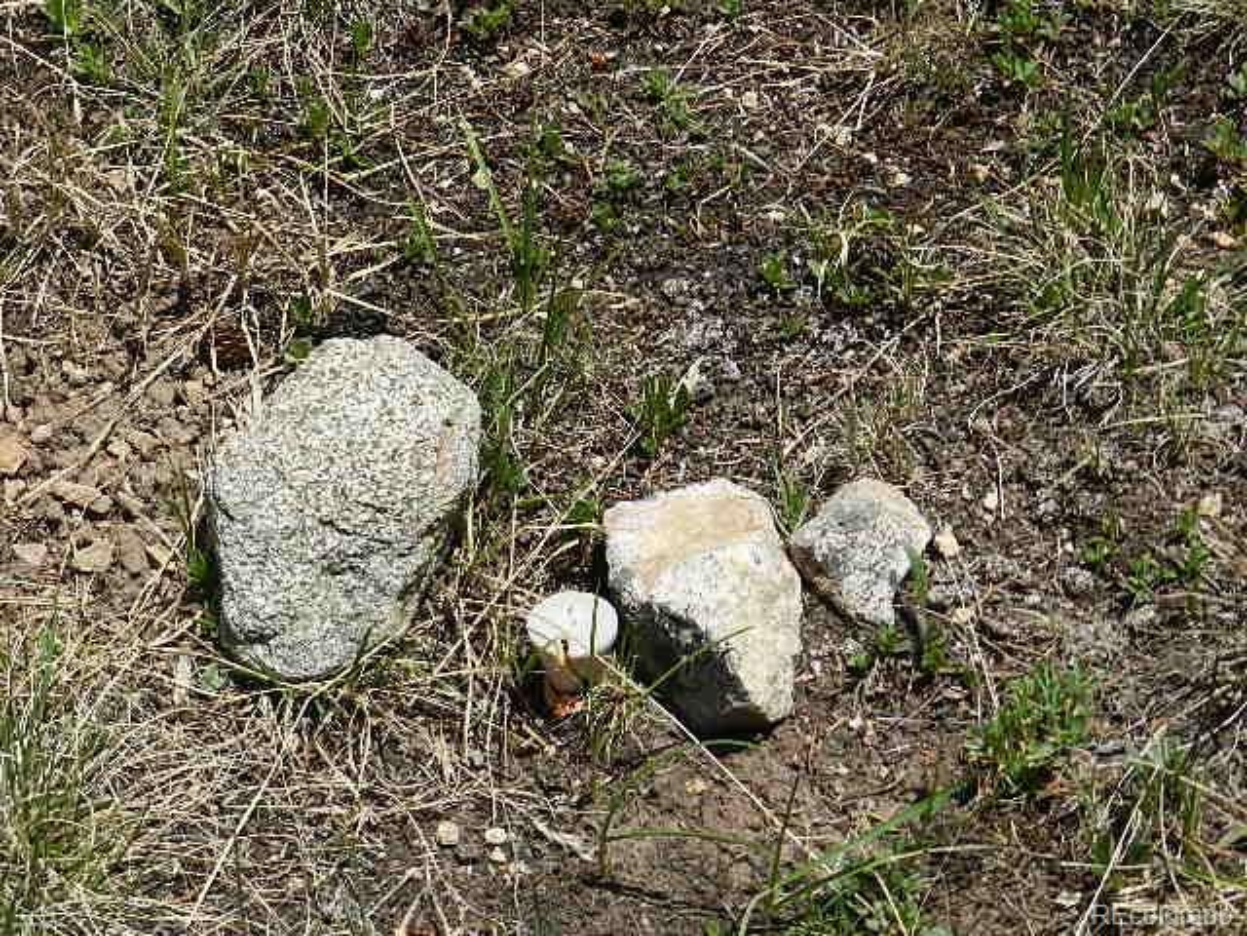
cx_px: 624
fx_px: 3026
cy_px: 468
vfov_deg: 17.6
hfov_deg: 23.3
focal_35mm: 84
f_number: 5
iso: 160
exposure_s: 1/1000
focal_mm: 14.9
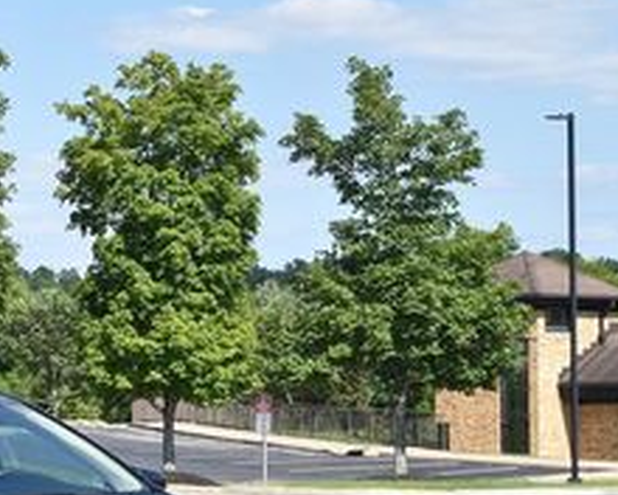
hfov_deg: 12.3
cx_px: 132
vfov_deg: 9.9
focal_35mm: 156
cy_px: 384
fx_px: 2853
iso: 125
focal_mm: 38
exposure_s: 1/250
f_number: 8
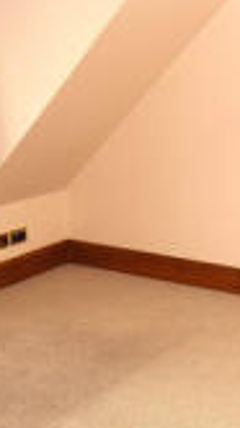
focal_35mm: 62
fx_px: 704
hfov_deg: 19.4
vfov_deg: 32.8
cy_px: 349
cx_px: 128
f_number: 4
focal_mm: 10
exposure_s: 1/60
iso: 100
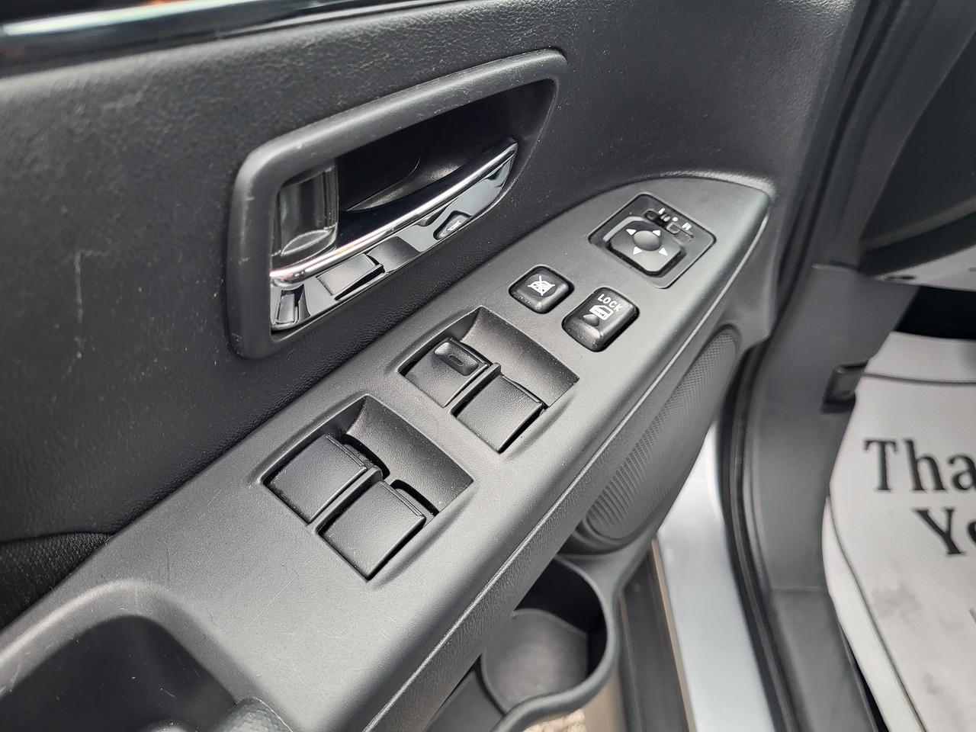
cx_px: 488
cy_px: 366
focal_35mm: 26
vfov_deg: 53.1
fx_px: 733
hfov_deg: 67.3
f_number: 1.8
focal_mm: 5.4
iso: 160
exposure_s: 1/120
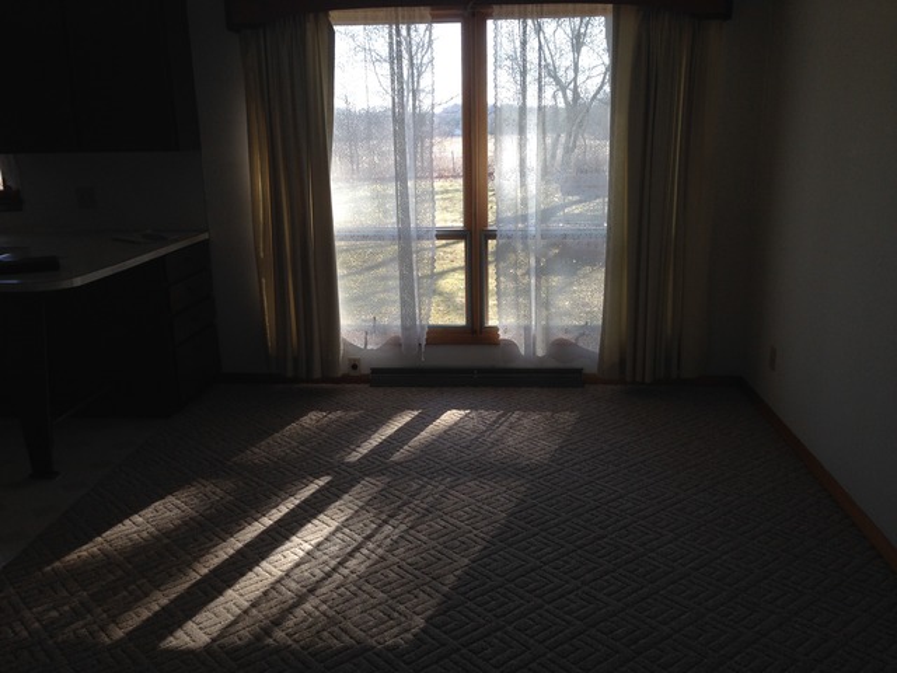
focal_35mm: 33
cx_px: 448
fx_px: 855
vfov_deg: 42.9
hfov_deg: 55.4
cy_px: 336
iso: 50
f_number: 2.4
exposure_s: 1/184
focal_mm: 4.12
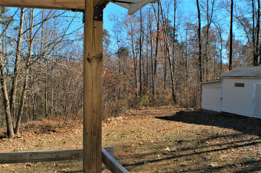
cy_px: 86
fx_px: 337
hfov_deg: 42.4
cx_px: 130
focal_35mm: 46
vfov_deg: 28.9
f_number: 10
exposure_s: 1/180
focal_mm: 31
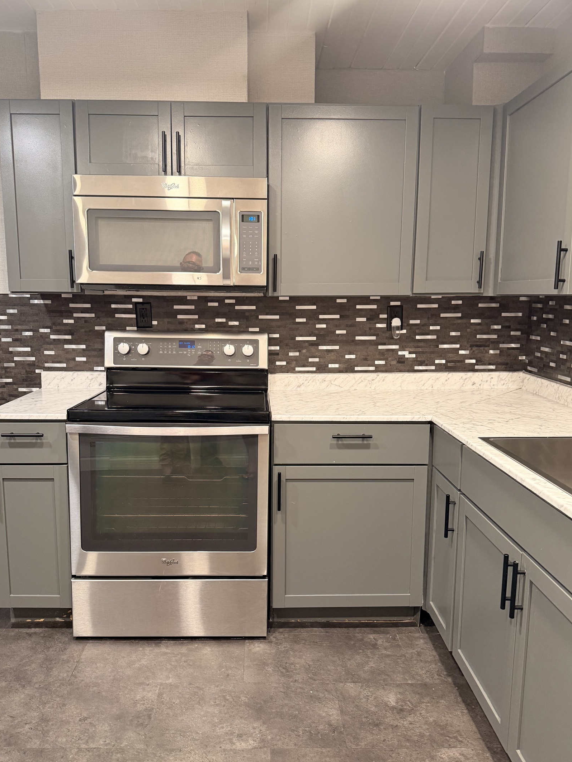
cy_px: 387
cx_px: 271
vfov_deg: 67.3
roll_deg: -0.3
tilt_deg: -9.2
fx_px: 573
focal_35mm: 26
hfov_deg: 53.0
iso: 320
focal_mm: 6.76
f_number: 1.78
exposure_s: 1/60
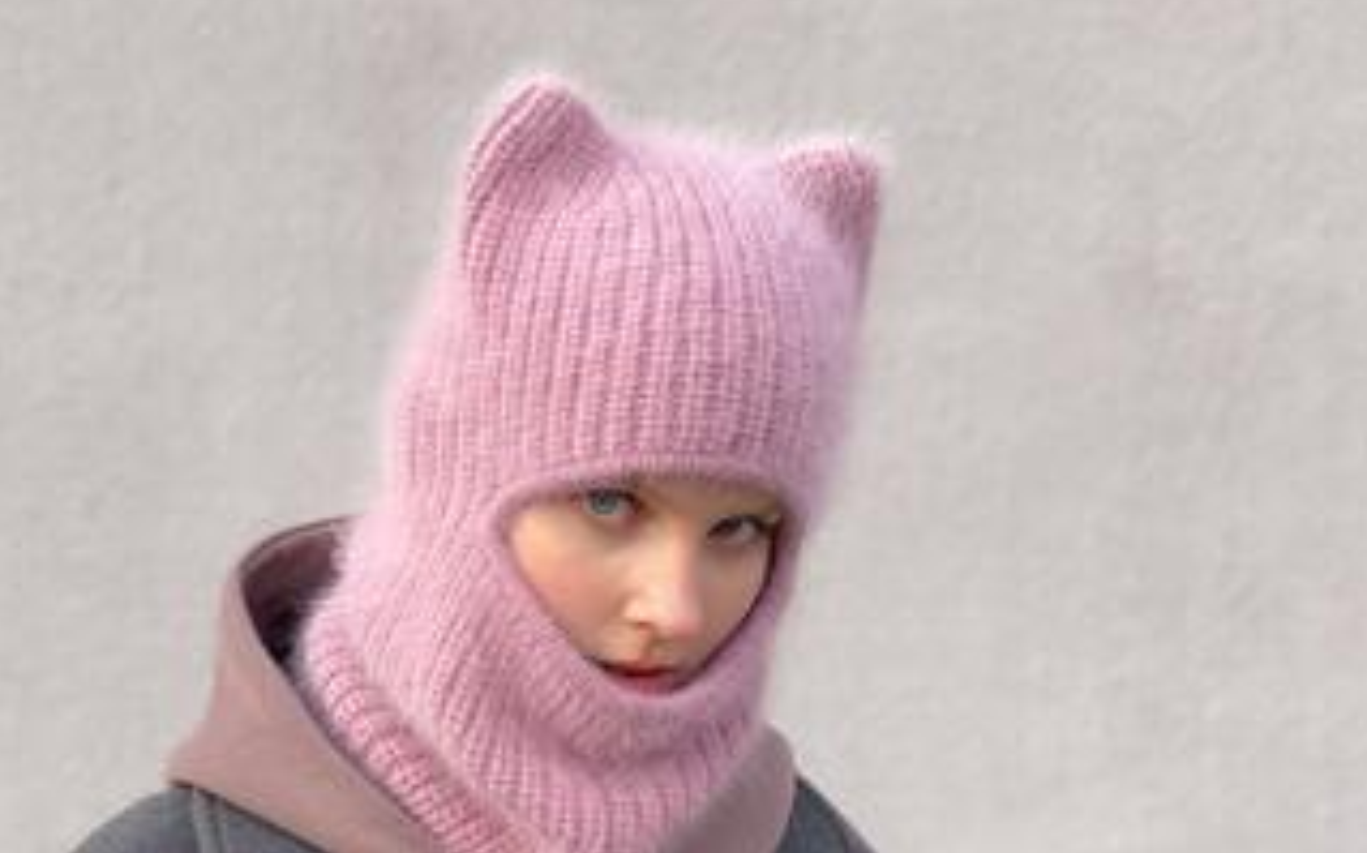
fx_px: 4059
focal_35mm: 109
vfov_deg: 11.9
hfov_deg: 19.1
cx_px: 570
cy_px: 857
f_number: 2.2
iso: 20
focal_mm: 7.5
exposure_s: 1/123
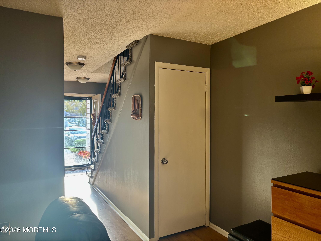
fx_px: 241
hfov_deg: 67.3
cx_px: 160
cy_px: 120
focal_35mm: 26
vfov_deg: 53.1
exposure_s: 1/60
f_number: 1.6
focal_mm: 5.96
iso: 100
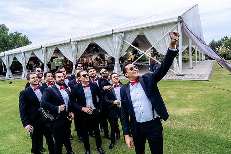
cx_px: 116
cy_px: 77
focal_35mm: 24
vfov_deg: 53.2
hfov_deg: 73.7
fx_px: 154
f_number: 8
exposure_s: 1/320
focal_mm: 24
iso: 640
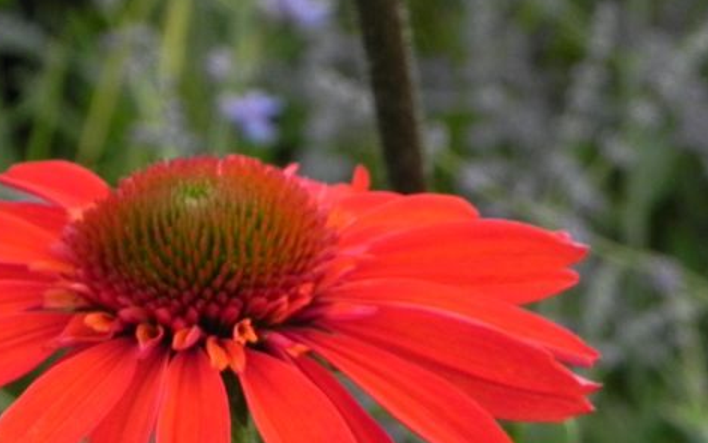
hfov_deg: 5.4
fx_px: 7487
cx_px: -85
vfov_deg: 3.4
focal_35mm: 388
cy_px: 539
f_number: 5
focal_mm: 28.8
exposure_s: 1/25
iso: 160
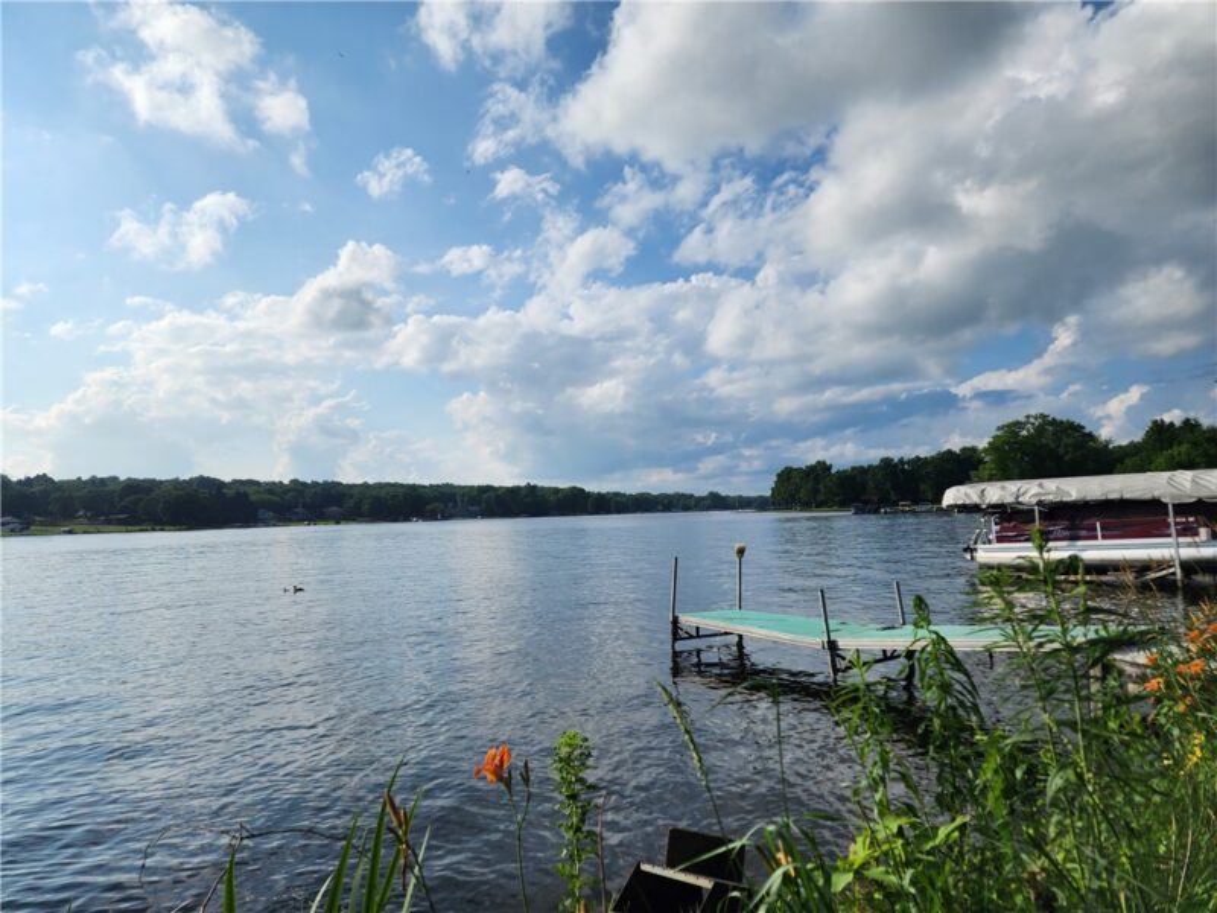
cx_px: 608
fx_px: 809
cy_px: 456
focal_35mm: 23
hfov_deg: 73.9
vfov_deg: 58.9
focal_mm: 6.4
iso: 12
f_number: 1.8
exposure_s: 1/2737
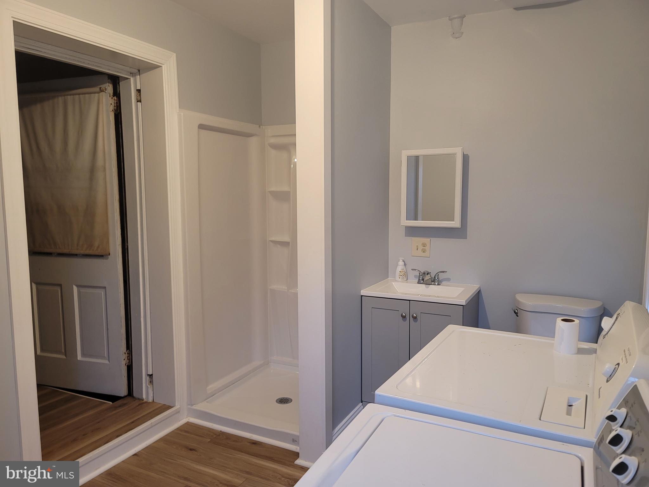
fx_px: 469
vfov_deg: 54.9
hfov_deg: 69.4
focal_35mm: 25
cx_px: 324
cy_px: 244
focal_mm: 7
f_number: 1.8
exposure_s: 1/40
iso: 200
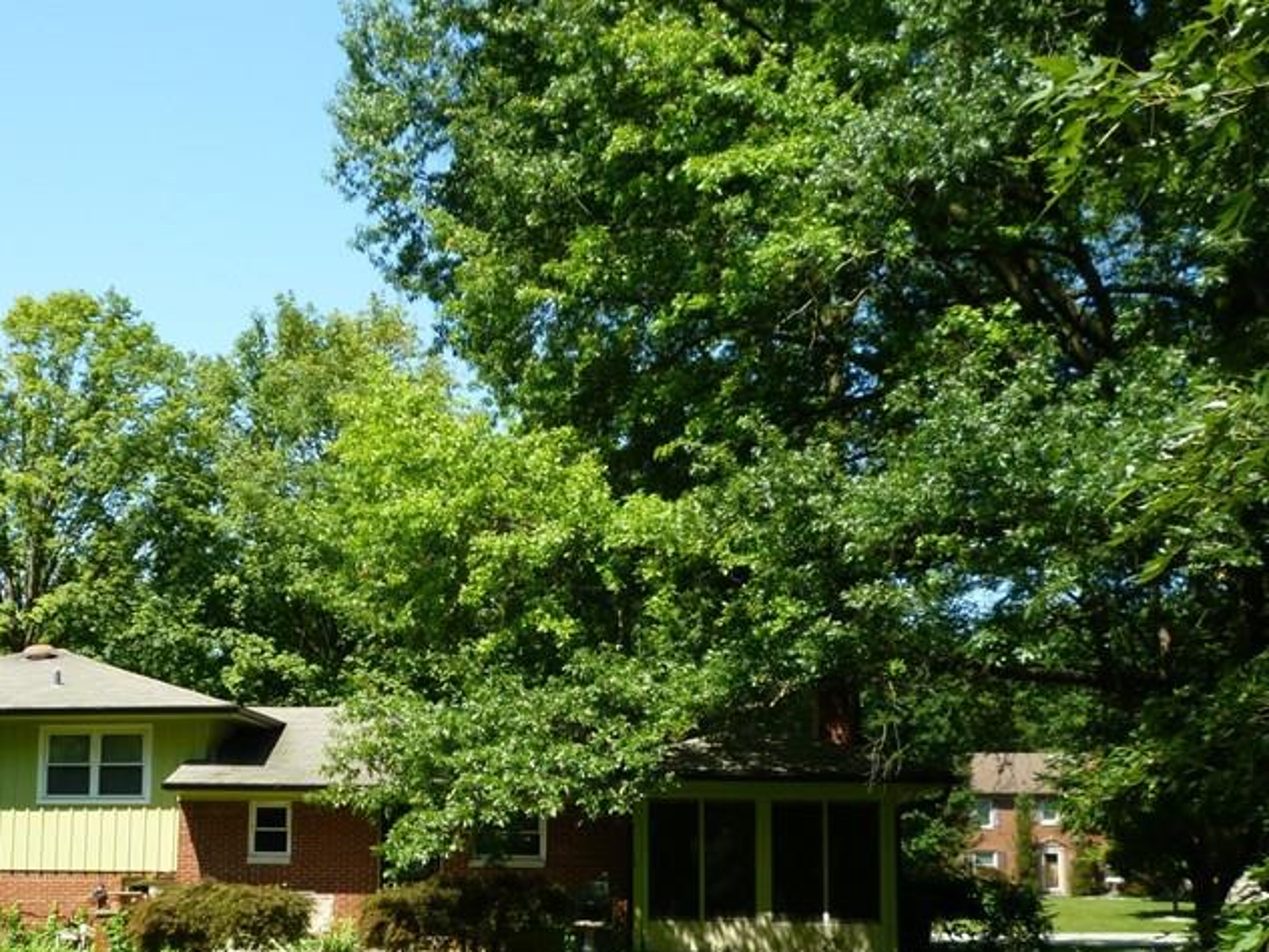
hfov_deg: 40.0
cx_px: 434
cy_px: 611
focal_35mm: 47
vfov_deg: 30.7
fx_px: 1723
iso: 80
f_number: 3.3
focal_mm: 5.2
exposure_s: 1/400
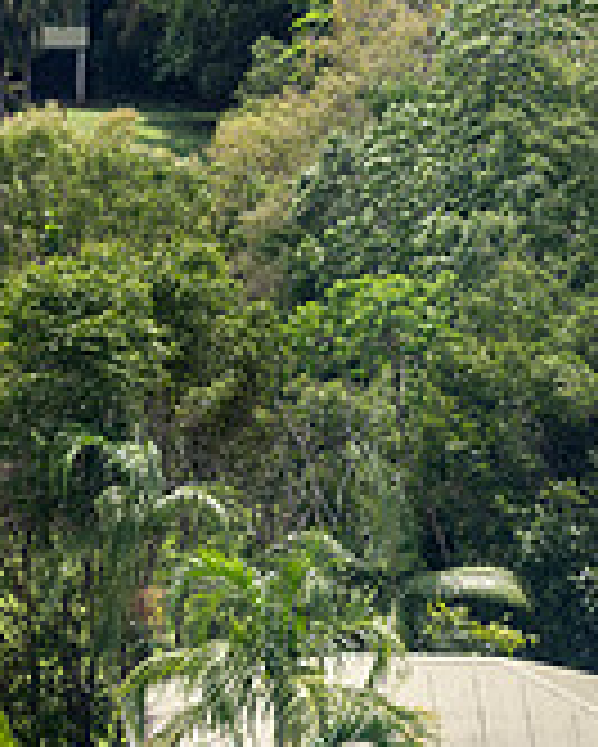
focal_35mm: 230
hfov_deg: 6.6
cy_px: 223
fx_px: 5084
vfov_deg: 8.4
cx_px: -319
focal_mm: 70
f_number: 8
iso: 90
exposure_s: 1/125
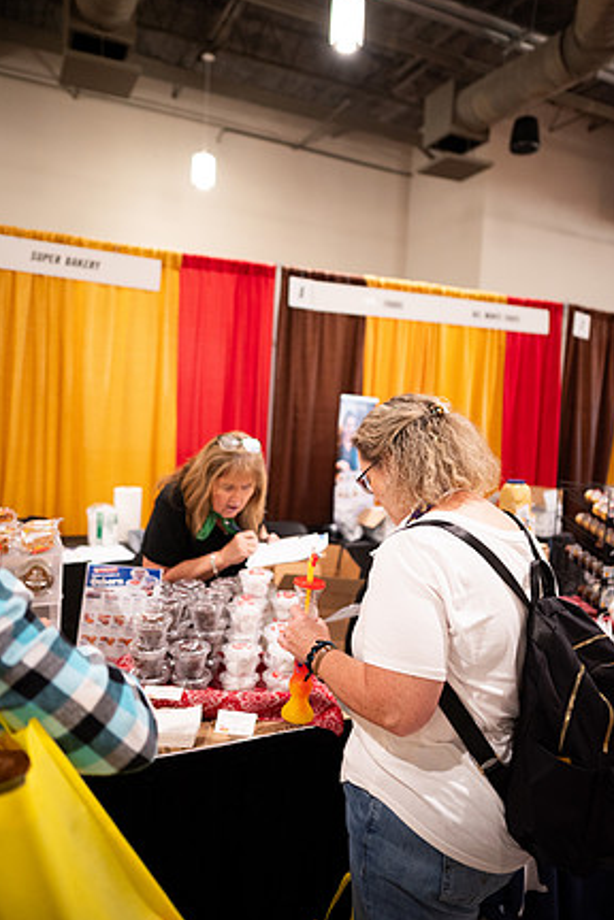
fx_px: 640
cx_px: 311
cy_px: 449
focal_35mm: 25
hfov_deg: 51.3
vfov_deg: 71.5
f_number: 1.8
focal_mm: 24
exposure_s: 1/200
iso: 1250
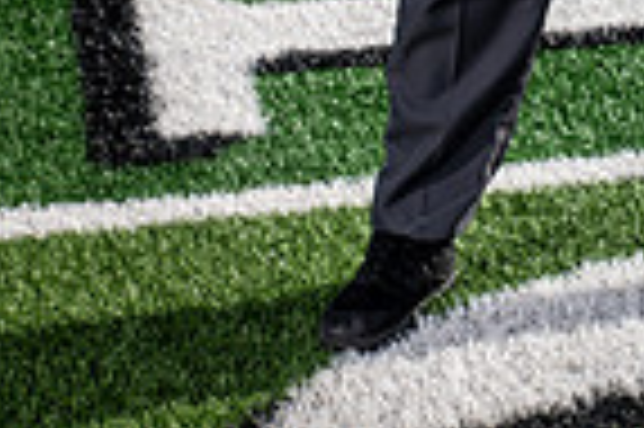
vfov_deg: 9.7
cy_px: -581
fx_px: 2251
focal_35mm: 126
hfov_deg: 16.0
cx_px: 617
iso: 125
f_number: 7.1
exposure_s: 1/400
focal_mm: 40
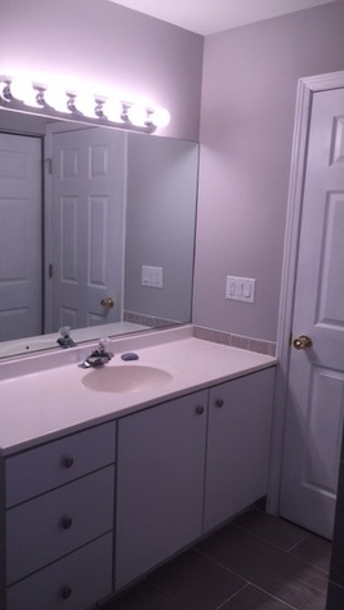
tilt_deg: -9.0
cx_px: 115
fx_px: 518
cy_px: 306
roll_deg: -1.2
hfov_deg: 36.3
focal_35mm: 32
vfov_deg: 61.0
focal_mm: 4.15
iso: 32
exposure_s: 1/45
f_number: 2.2
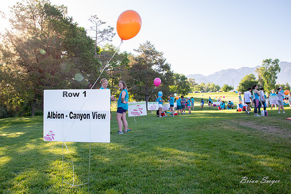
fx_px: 234
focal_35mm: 29
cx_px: 129
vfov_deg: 44.9
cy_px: 113
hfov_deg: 63.6
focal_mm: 24
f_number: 9
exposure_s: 1/200
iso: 500
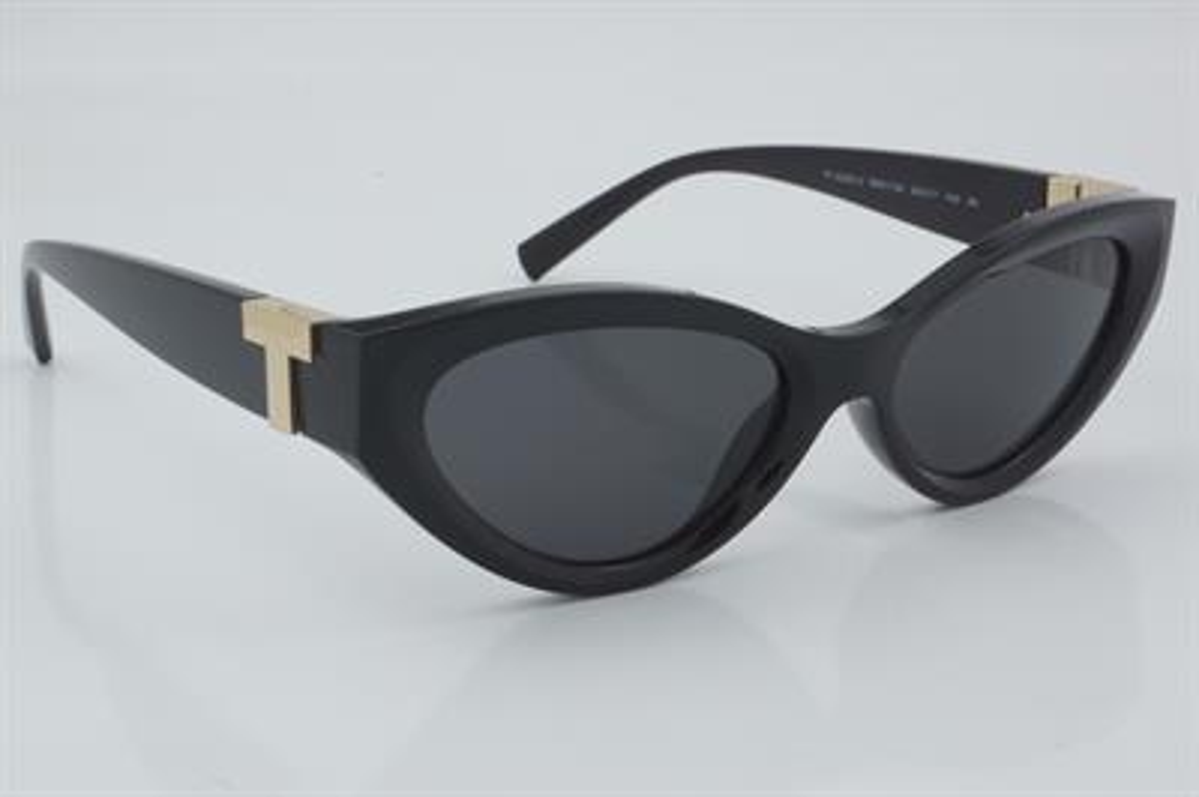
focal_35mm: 75
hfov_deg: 27.0
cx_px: 600
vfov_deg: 18.2
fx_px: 2496
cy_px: 398
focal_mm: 50
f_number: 32
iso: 100
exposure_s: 1/3
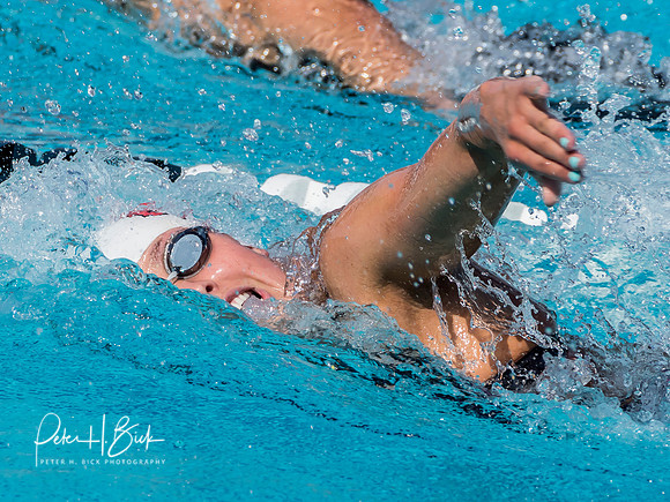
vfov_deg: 1.9
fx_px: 15440
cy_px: 171
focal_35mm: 798
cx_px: 241
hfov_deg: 2.5
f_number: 7.1
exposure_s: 1/1250
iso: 250
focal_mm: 237
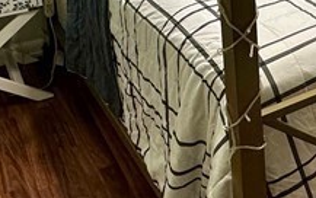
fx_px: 603
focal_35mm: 70
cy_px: -76
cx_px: 345
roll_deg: -0.8
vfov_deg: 17.3
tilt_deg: -15.3
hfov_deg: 27.0
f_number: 2.2
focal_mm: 2.22
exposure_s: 1/120
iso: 160
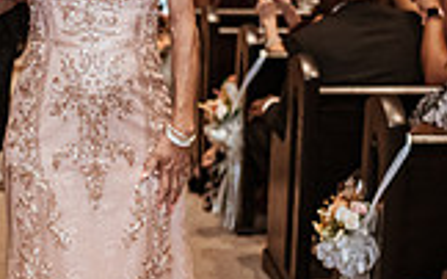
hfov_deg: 16.0
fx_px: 1558
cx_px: 0
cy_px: 32
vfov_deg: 10.2
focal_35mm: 128
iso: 1000
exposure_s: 1/400
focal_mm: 35
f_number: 1.8
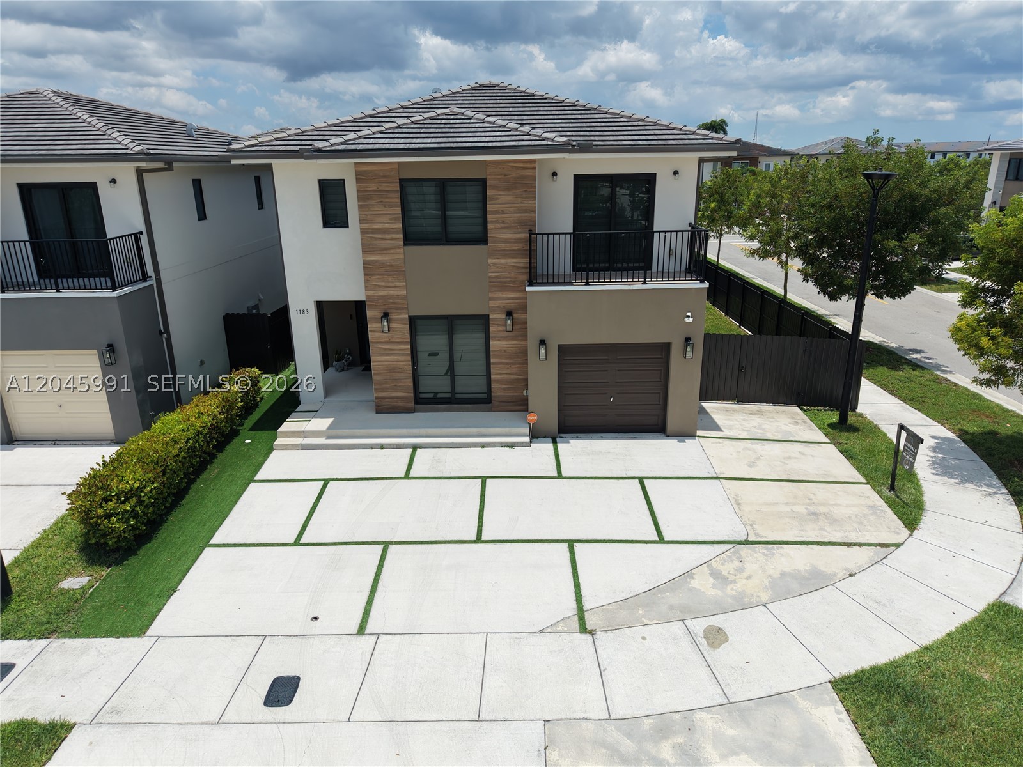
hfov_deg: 71.6
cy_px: 384
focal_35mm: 24
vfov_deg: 56.8
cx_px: 512
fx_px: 709
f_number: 1.8
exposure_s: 1/8000
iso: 230
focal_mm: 8.67
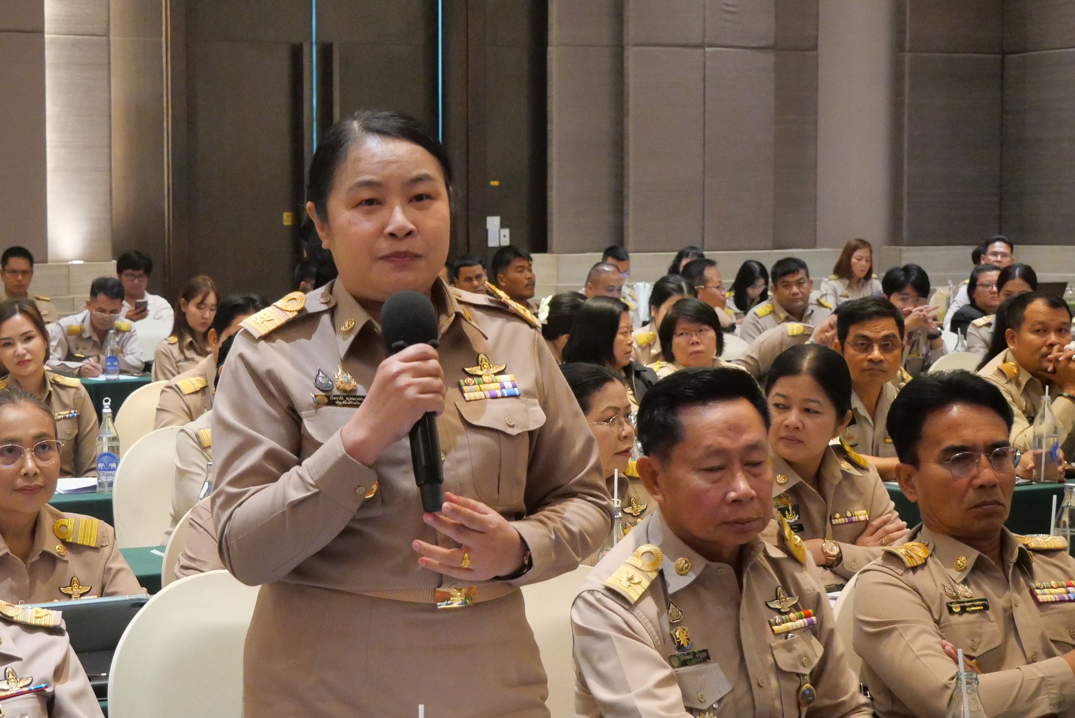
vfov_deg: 16.5
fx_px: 2480
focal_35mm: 83
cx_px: 361
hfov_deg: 24.3
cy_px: 420
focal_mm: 30
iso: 3200
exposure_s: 1/60
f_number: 4.9
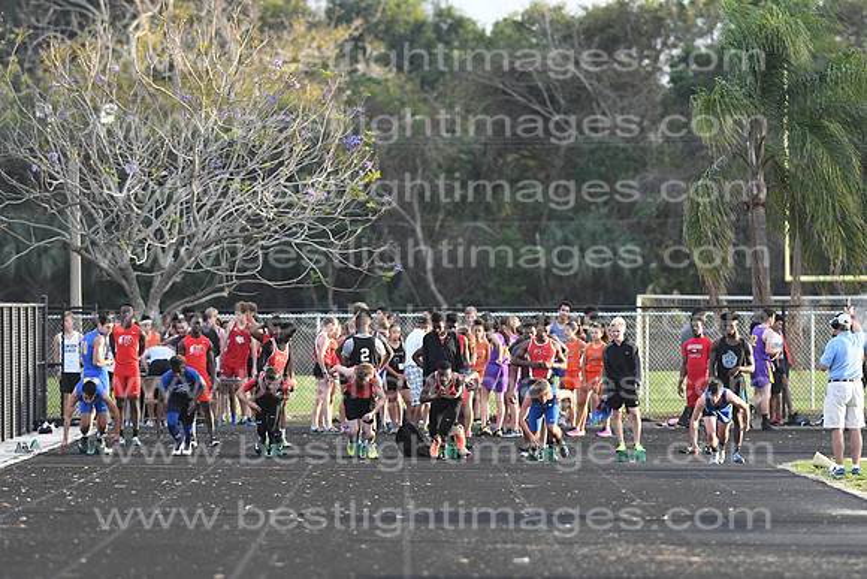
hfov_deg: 4.6
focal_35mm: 450
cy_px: 290
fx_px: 10840
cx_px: 434
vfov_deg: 3.1
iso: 2000
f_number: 4
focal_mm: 300
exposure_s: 1/2000
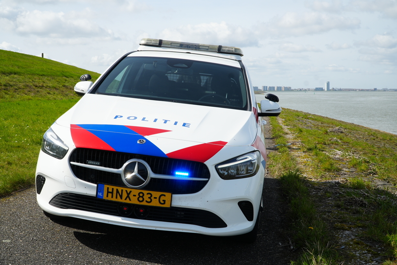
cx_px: 198
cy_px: 132
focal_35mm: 45
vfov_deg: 29.9
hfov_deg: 43.6
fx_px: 496
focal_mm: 30
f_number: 9.5
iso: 100
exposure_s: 1/200
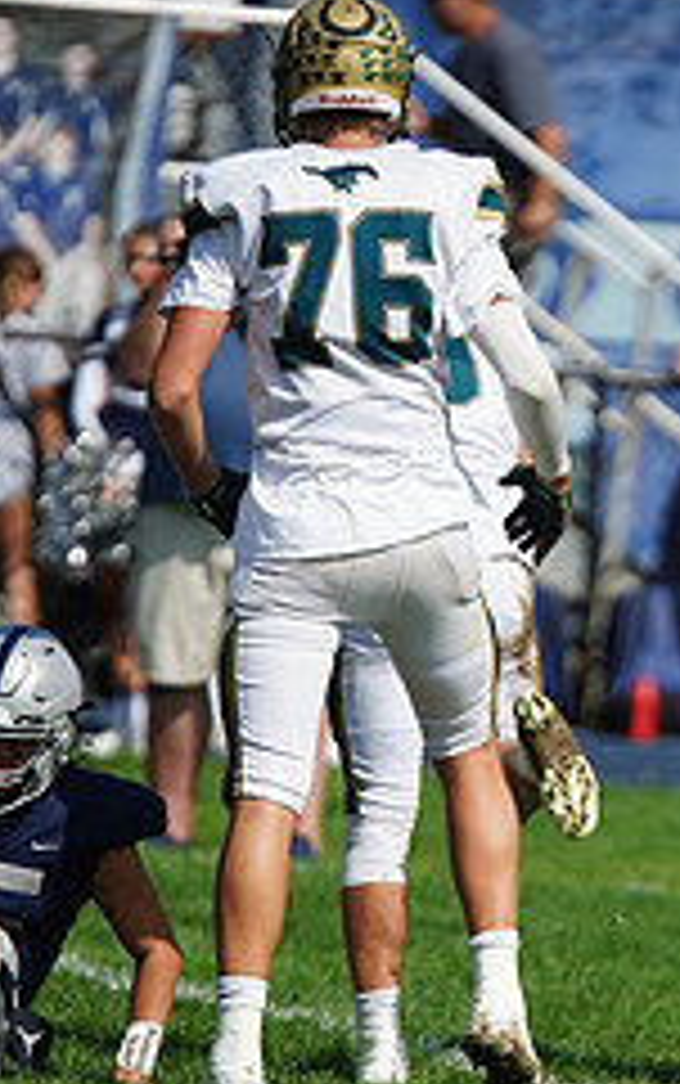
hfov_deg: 1.8
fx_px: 21785
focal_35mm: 736
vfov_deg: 2.9
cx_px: 617
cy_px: 484
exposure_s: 1/8000
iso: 400
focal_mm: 300
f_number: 2.8
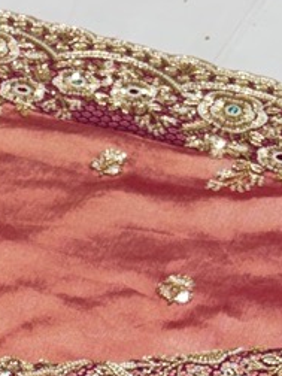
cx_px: -187
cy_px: 724
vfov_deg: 13.2
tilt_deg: -52.4
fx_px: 1434
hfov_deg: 10.7
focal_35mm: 132
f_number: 1.6
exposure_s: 1/122
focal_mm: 5.96
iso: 40
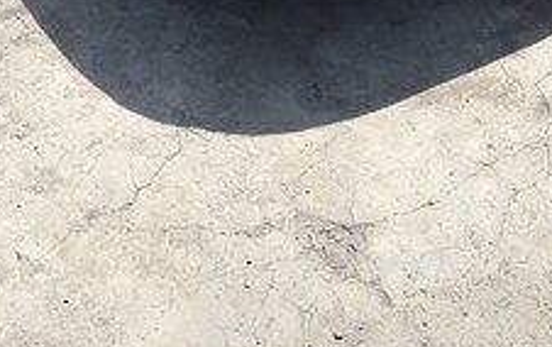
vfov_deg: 18.6
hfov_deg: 31.5
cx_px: 286
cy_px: -115
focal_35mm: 65
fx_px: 979
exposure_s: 1/1560
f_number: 1.9
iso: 40
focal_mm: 3.7
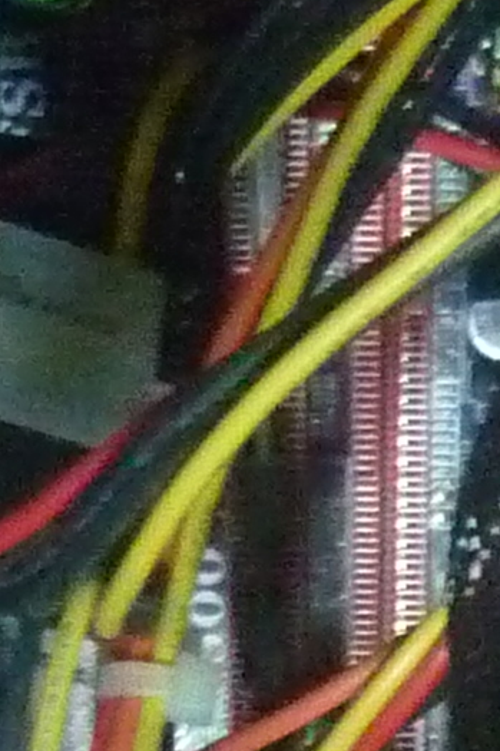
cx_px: 521
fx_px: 4982
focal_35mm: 239
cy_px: 1182
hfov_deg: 5.7
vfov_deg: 8.4
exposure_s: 1/40
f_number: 2.8
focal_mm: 5.5
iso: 800
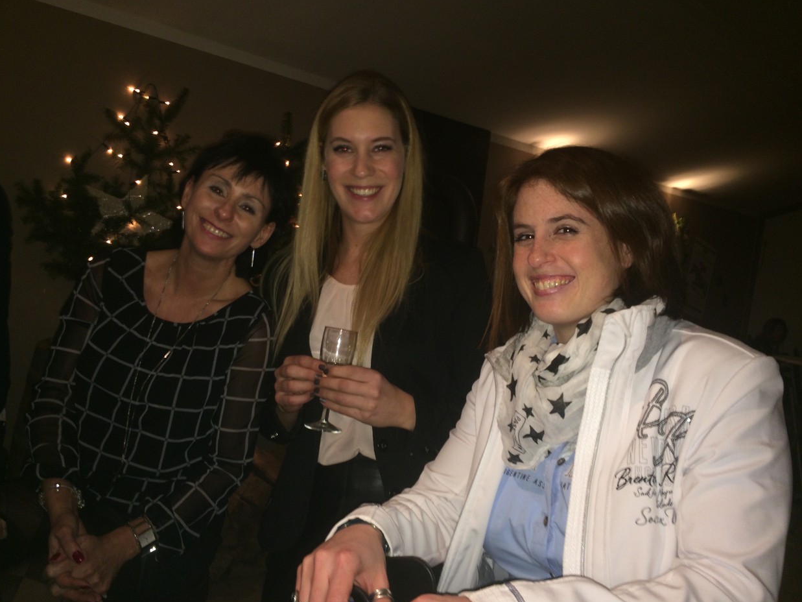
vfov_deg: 46.8
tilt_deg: -4.6
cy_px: 299
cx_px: 388
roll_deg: -6.8
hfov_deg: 59.9
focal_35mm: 30
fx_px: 695
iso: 64
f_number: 2.2
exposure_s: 1/17
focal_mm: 4.15
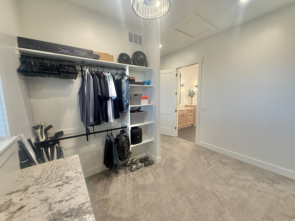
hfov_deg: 102.1
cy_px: 110
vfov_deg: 85.7
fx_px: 119
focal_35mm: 14
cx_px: 148
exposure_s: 1/120
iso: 250
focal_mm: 2.22
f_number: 2.2
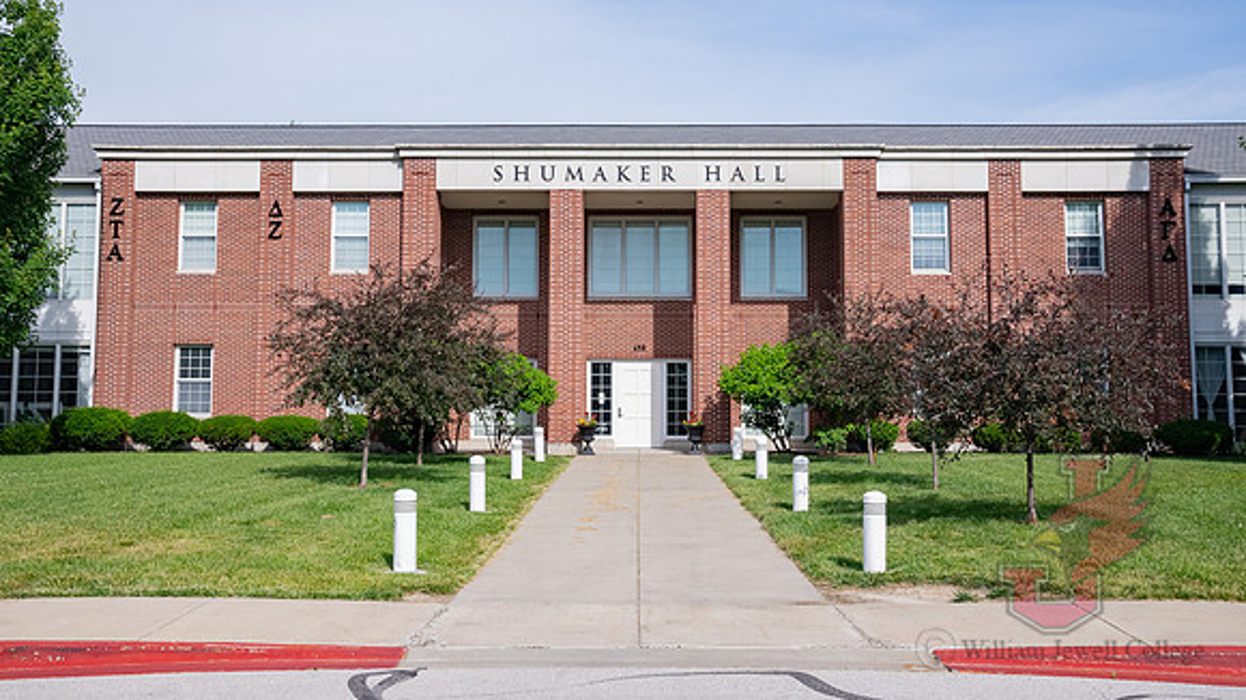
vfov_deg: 30.2
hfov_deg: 51.4
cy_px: 301
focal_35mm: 39
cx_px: 624
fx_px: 1295
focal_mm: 37
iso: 500
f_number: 13
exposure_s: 1/400
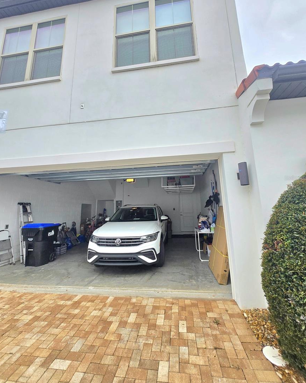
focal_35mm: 14
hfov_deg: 88.0
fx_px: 159
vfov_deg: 100.5
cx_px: 151
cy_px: 178
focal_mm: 1.7
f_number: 2.2
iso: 64
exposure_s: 1/370
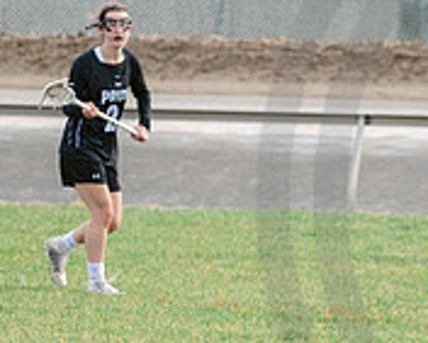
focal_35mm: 584
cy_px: 350
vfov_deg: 2.7
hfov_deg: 3.3
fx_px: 7402
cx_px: 534
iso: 400
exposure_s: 1/640
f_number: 6.3
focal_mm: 130
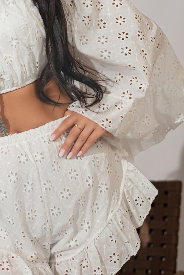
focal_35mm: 115
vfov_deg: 17.7
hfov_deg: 11.8
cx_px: -9
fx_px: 881
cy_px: 68
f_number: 2.8
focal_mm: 48
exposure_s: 1/320
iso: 640
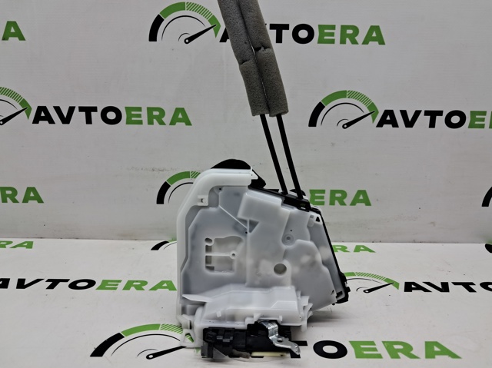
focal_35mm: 27
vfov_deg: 51.3
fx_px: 383
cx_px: 246
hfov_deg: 65.4
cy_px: 184
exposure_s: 1/100
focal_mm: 4
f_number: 1.8
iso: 50
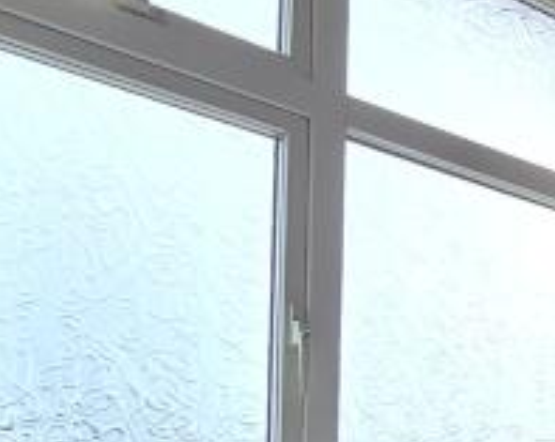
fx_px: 1082
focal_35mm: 66
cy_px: 698
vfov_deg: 19.5
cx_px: 783
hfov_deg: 24.0
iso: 50
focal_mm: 2.2
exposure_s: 1/211
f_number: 2.2
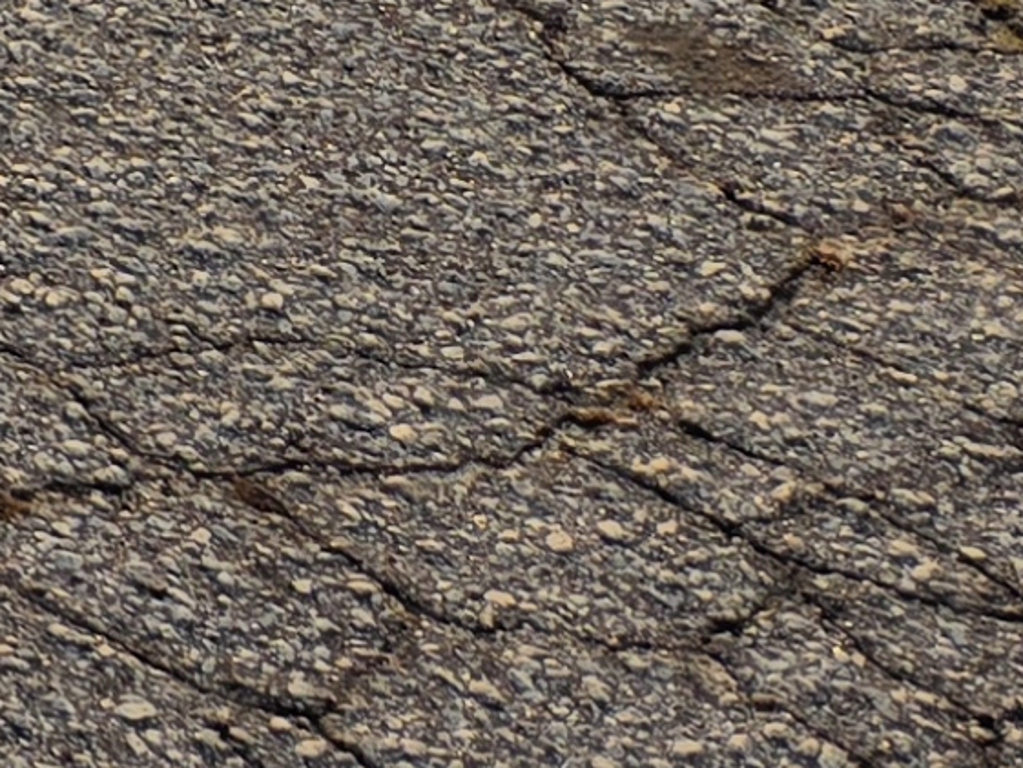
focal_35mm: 164
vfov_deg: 7.8
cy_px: -1565
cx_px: -2371
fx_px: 4848
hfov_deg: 8.9
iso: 25
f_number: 1.8
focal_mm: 5.4
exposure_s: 1/1804
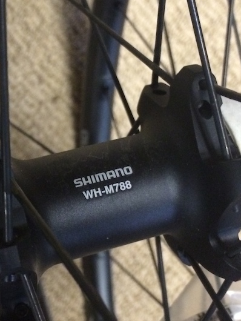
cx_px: 58
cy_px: 145
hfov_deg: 25.8
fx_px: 519
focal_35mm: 56
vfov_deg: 34.3
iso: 400
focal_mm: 4.15
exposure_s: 1/15
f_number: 2.2
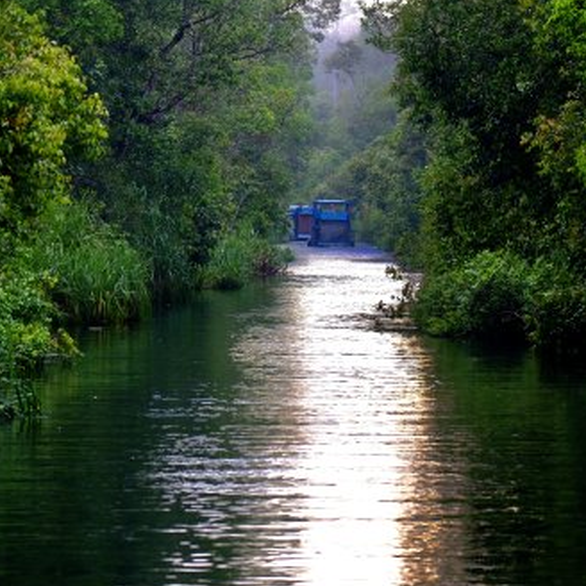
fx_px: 4558
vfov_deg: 7.3
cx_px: 347
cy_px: 121
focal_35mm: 238
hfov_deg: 7.4
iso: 1000
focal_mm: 100
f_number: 5
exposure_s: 1/80
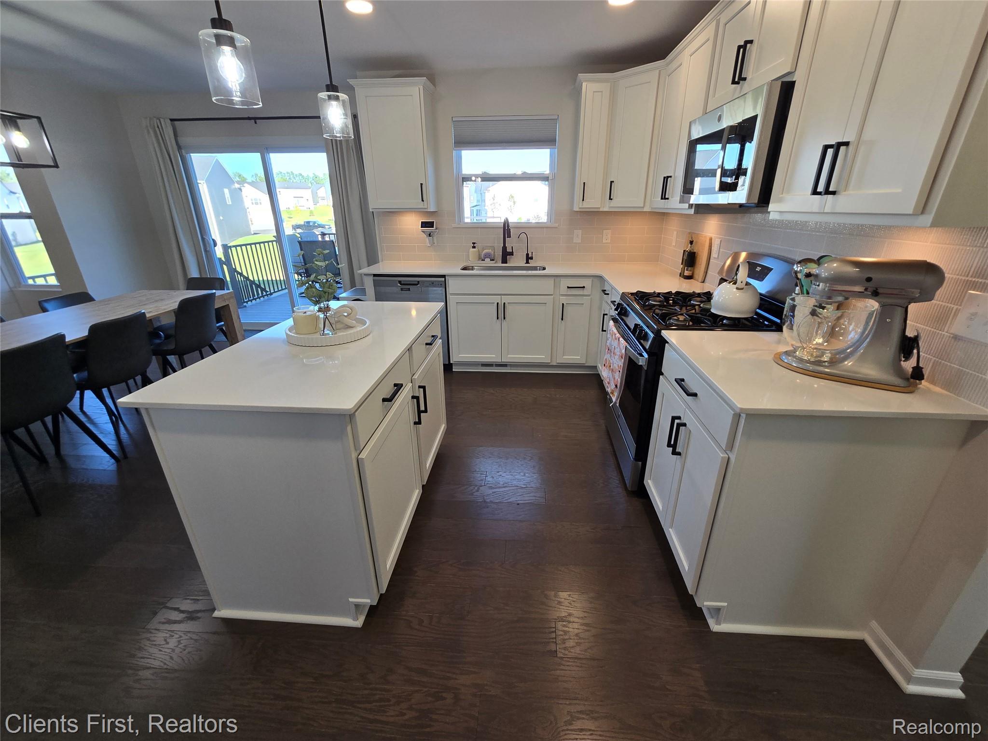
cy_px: 370
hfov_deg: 106.2
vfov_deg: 89.9
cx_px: 494
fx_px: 371
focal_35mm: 13
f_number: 2.2
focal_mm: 2.2
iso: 80
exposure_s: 1/120
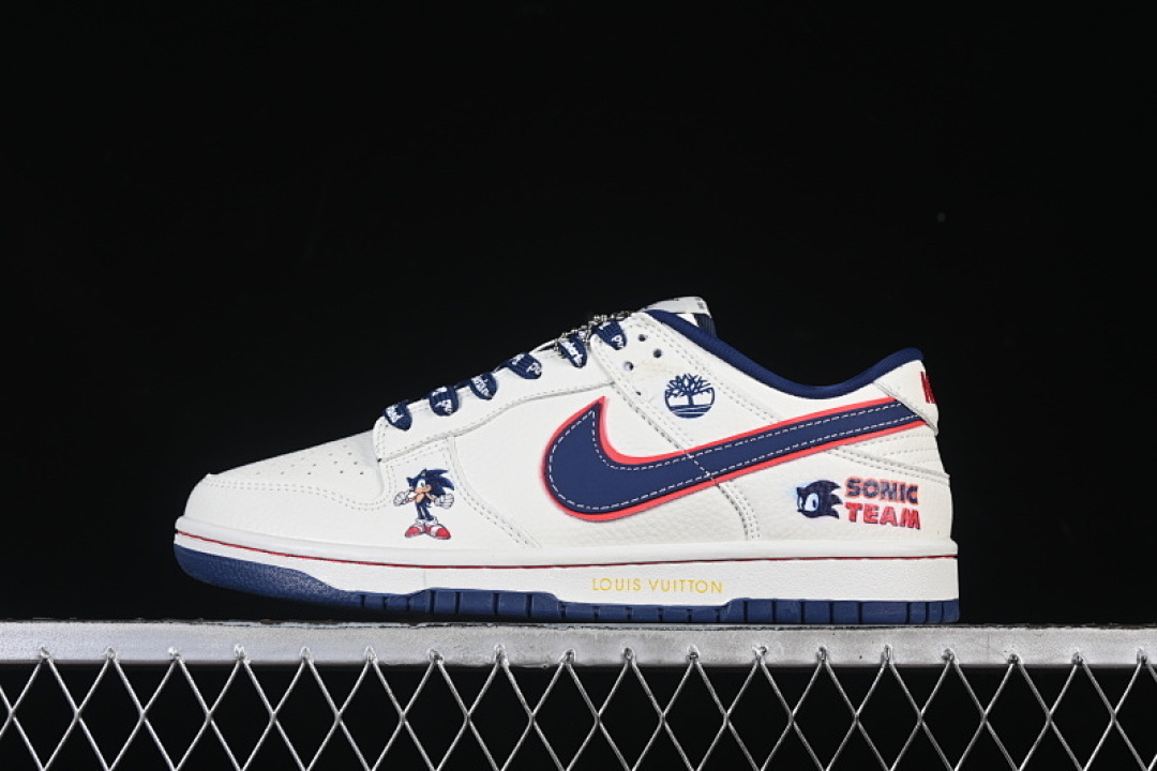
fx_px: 2410
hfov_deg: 27.0
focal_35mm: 75
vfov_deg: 18.2
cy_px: 386
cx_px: 578
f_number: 8
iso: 160
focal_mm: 50
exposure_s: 1/80
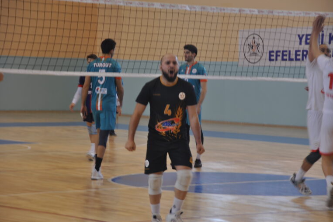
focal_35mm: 144
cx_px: 167
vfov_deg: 9.6
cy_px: 111
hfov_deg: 14.3
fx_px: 1327
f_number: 5.3
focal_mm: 95
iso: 200
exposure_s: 1/25
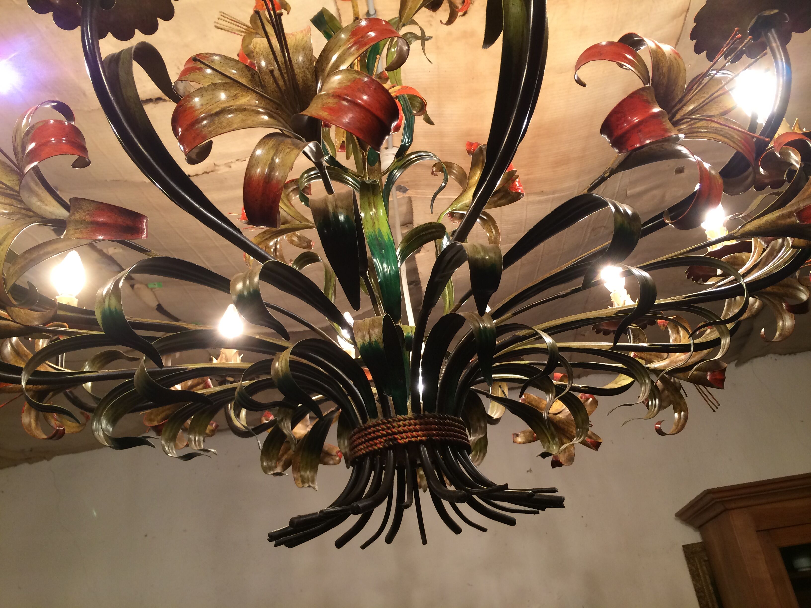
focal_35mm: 29
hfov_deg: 61.7
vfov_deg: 48.2
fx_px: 679
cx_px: 406
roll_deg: +7.6
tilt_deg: +27.3
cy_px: 304
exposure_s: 1/33
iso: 100
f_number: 2.2
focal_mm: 4.15
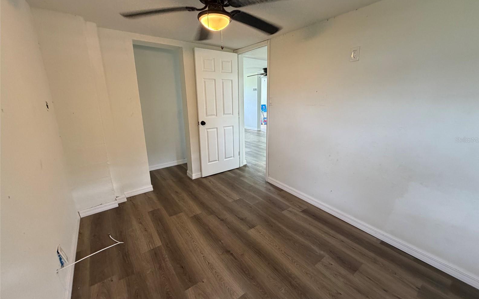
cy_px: 140
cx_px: 242
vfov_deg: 74.7
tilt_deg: -11.8
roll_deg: +0.4
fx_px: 196
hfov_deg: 101.5
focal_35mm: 15
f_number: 2.2
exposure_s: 1/60
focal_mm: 2.22
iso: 320
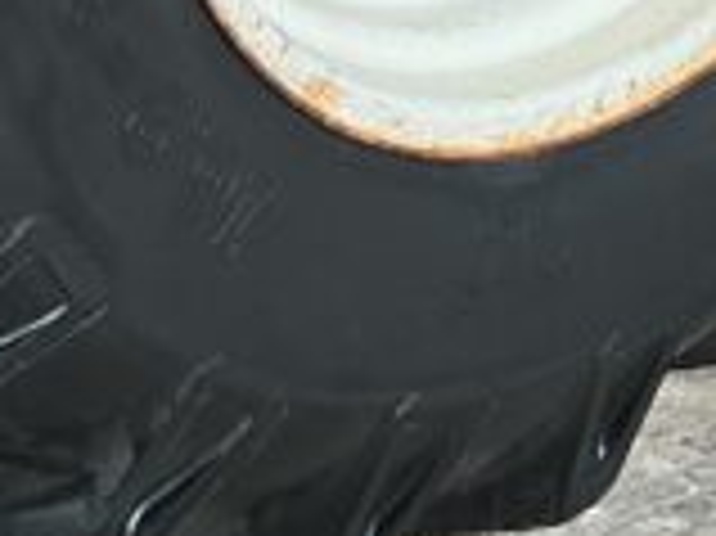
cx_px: 576
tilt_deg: -17.8
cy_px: -694
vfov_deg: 7.7
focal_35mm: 180
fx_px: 3720
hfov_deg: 11.0
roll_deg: -8.6
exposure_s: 1/1912
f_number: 1.8
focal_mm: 3
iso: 25
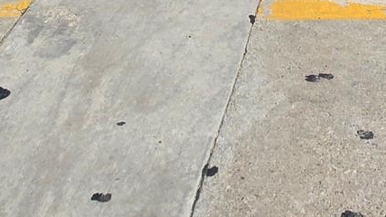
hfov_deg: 28.7
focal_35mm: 68
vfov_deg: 10.7
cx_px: 400
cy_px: -461
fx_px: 696
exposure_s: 1/2790
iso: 50
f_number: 2.2
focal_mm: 2.2
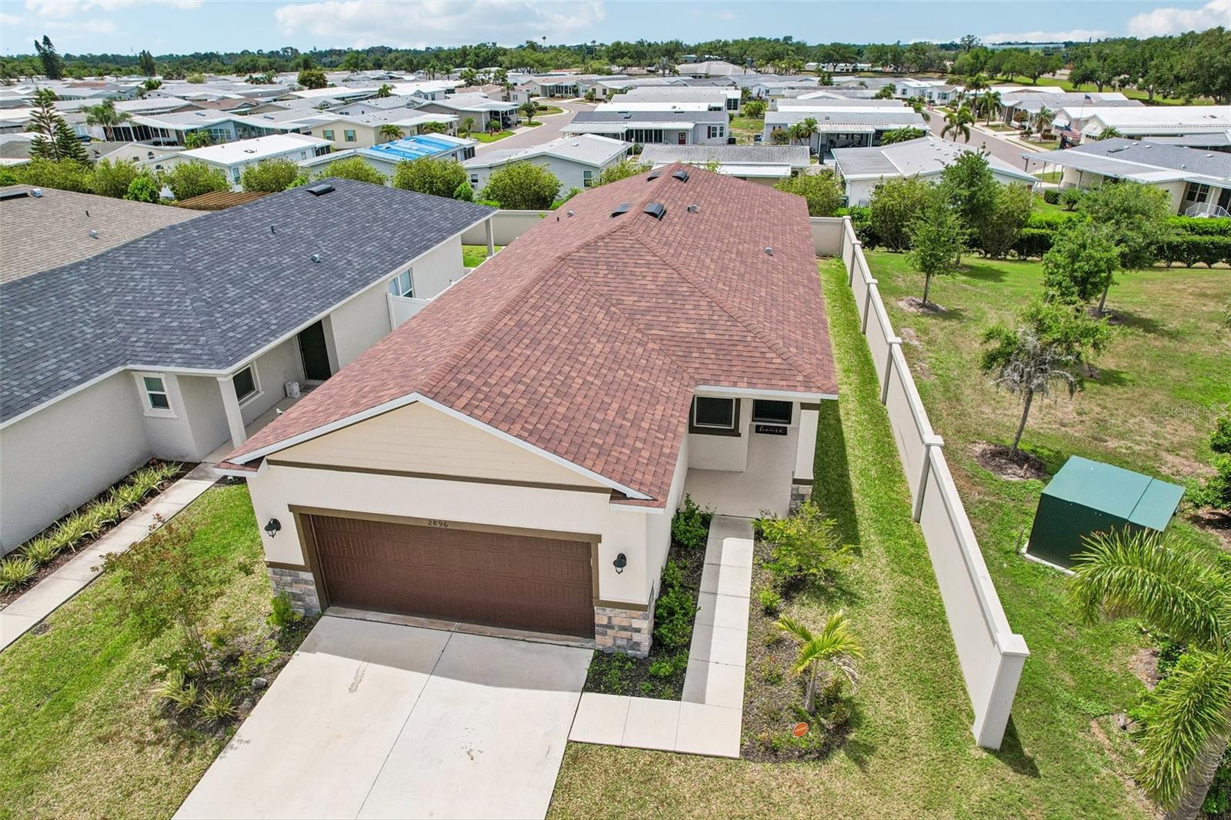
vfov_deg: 57.2
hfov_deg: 78.6
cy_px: 410
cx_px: 616
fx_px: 752
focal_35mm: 22
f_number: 2.8
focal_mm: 8.4
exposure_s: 1/500
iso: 130
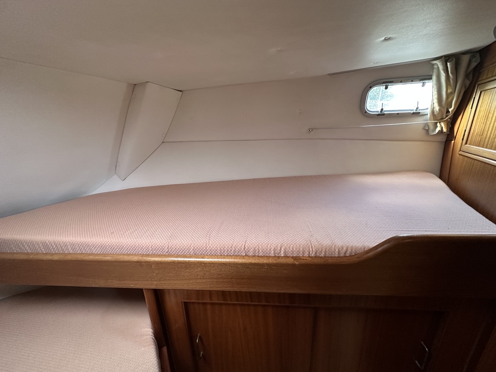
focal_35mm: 14
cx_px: 248
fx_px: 201
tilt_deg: -16.6
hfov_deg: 102.1
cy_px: 186
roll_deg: +1.9
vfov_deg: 85.7
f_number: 2.2
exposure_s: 1/99
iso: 250
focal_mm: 2.22
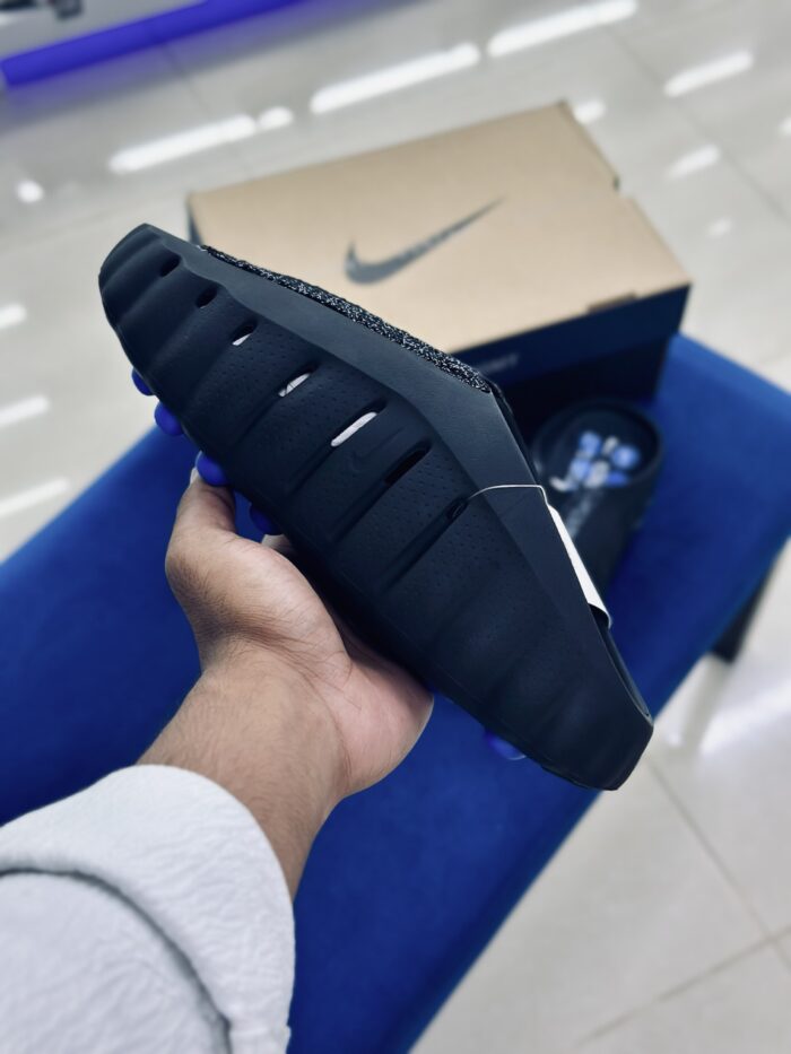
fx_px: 1462
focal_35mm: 48
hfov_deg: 30.3
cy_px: 527
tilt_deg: -54.8
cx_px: 396
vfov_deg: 39.7
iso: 100
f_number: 1.78
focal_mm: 6.86
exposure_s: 1/102
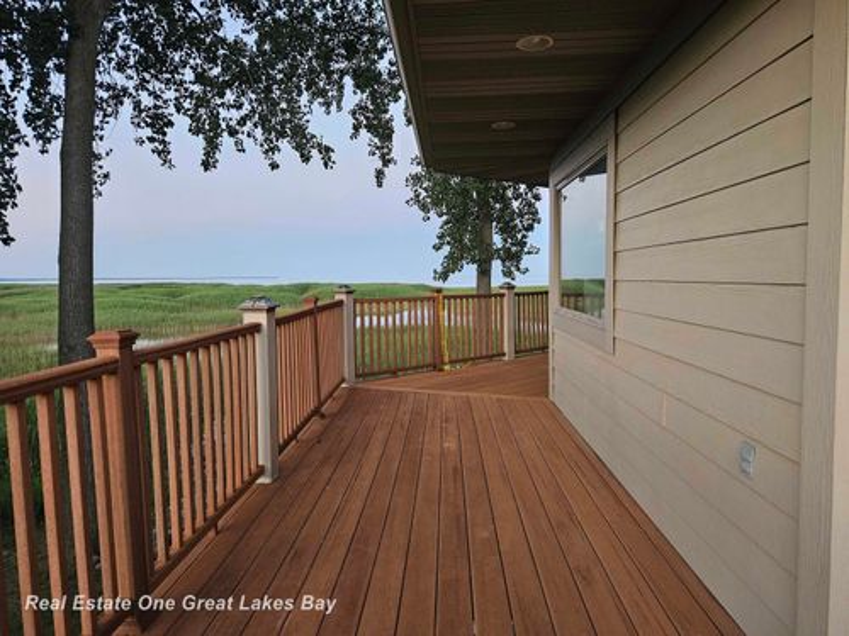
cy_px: 318
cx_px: 424
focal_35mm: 23
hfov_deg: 73.9
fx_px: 564
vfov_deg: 58.9
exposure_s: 1/120
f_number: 1.8
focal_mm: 5.4
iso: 1000
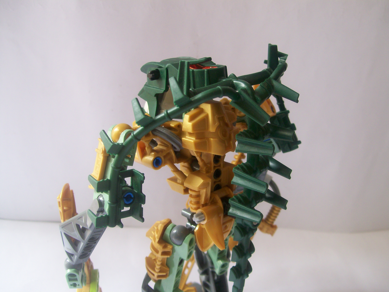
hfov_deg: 51.4
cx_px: 194
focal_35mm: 36
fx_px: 405
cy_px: 146
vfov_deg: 39.7
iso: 80
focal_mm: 6
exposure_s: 1/36.2
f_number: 2.7
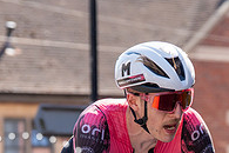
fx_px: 1864
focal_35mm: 293
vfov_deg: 4.7
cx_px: 152
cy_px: 145
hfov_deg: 7.0
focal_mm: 84
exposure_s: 1/1000
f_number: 3.5
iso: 250
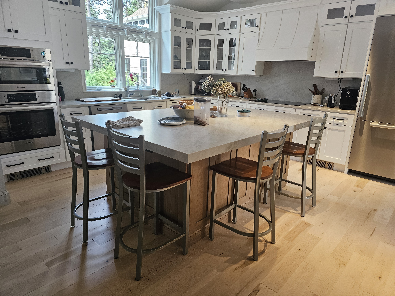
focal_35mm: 23
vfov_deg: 58.9
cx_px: 198
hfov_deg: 73.9
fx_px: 262
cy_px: 148
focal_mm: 6.3
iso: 200
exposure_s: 1/180
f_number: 1.7
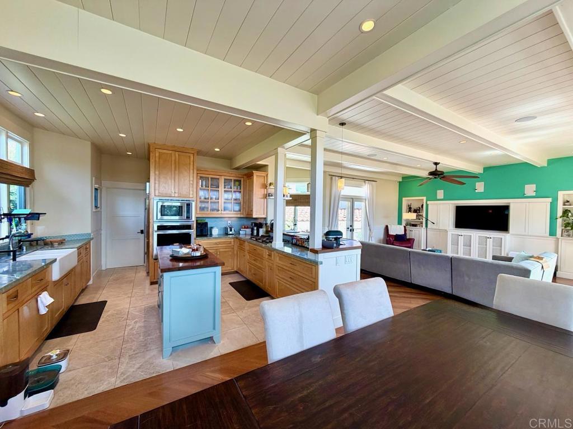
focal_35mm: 14
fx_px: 232
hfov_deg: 102.1
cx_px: 286
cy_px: 214
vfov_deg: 85.7
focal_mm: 2.22
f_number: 2.2
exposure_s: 1/120
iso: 100
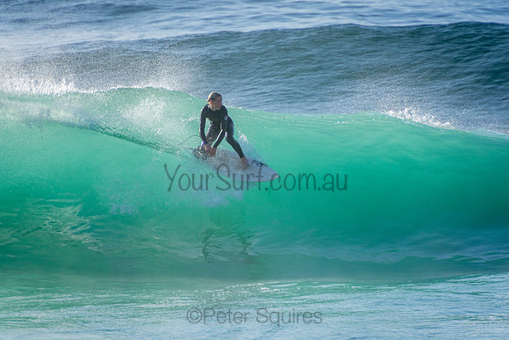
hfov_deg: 3.4
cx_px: 254
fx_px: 8485
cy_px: 170
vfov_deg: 2.3
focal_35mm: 600
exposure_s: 1/2000
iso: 250
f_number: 5.6
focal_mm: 400
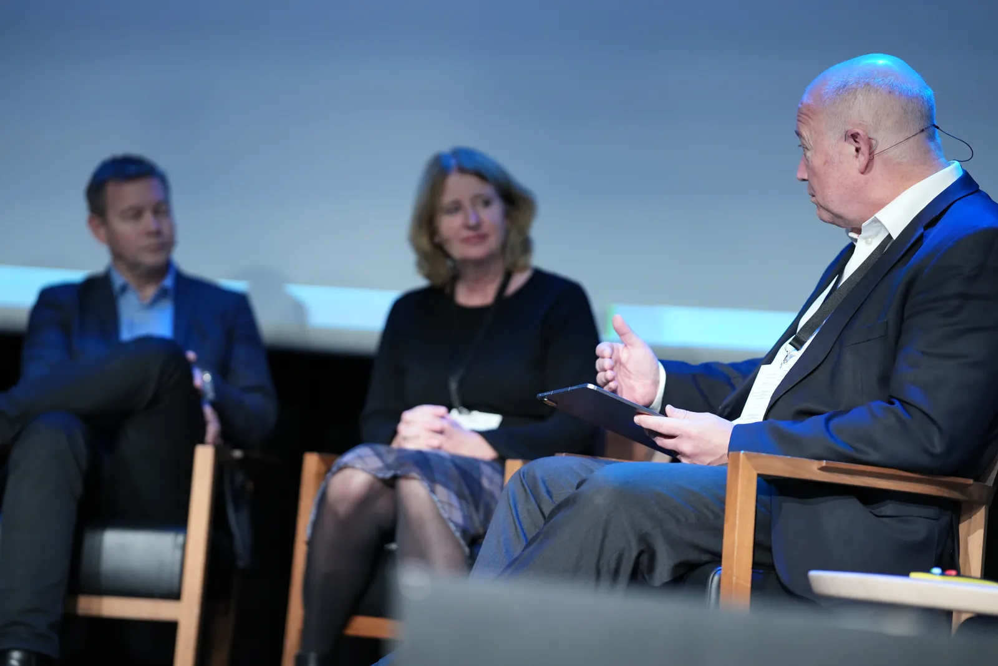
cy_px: 333
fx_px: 2356
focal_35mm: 85
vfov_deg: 16.1
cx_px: 499
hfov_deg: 23.9
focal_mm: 85
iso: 2000
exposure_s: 1/2000
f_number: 1.6
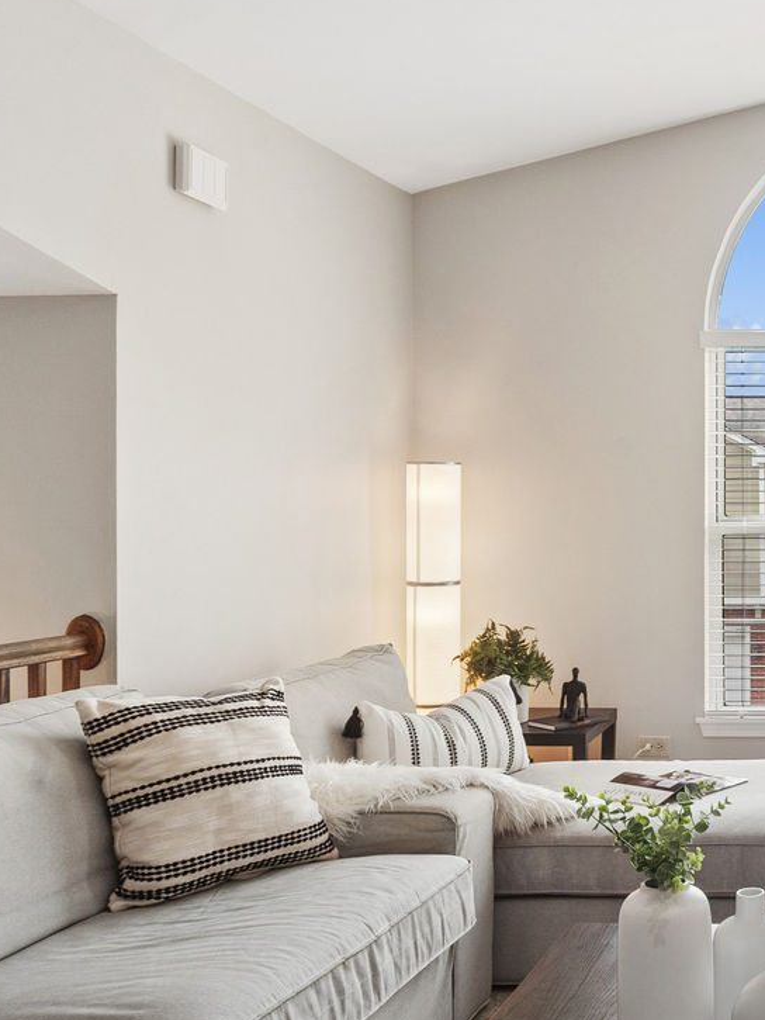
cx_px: 899
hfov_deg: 29.3
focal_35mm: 43
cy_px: 492
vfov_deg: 43.8
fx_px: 1267
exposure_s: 1/100
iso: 400
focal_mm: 20
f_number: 8
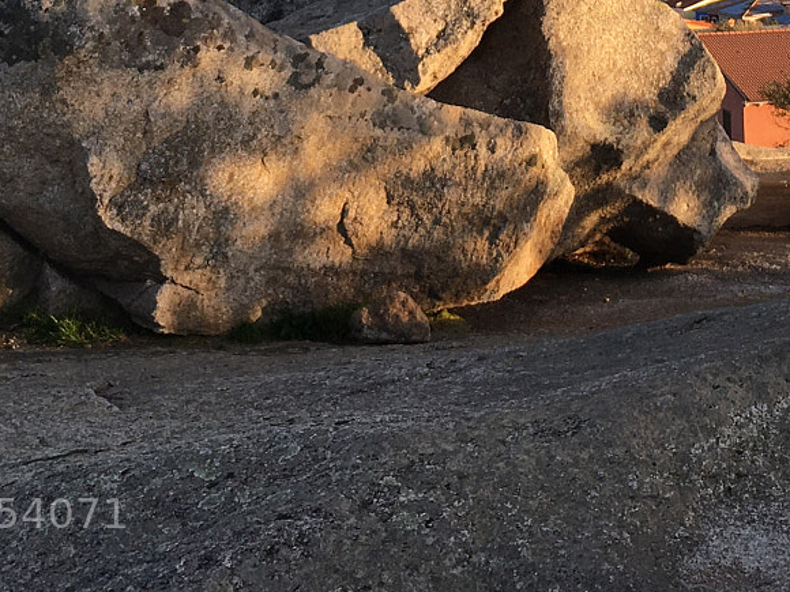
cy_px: -196
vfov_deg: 17.2
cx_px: 504
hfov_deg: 24.3
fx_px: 1826
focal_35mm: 80
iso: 25
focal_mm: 4.15
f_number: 2.2
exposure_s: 1/475
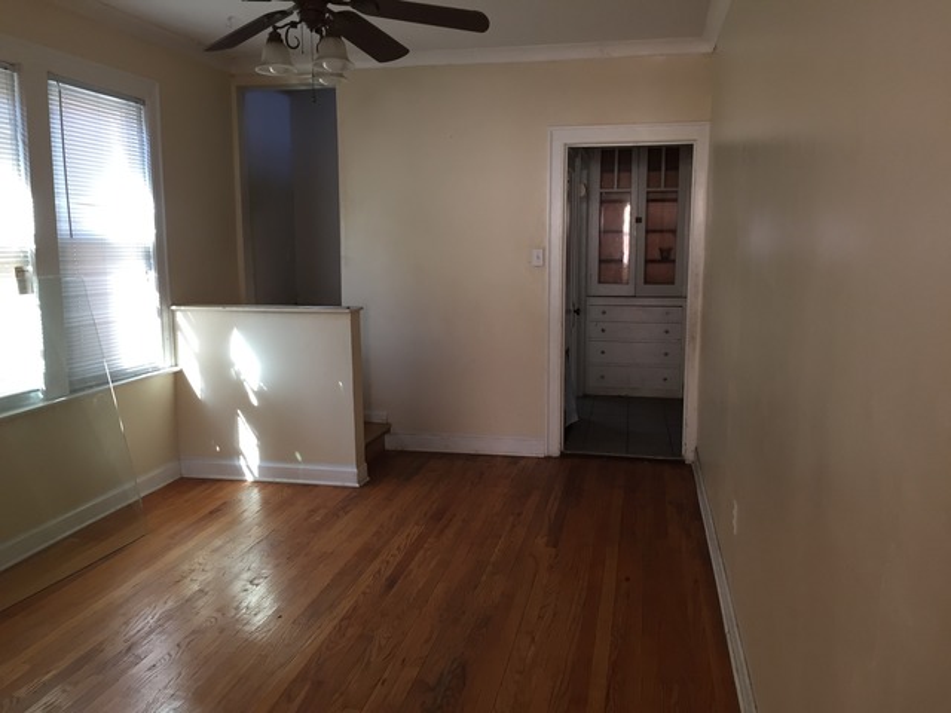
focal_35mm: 29
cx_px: 476
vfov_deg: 48.2
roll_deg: +2.0
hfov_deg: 61.7
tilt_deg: -8.0
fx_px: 797
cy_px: 356
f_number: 2.2
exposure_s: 1/30
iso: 64
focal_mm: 4.15
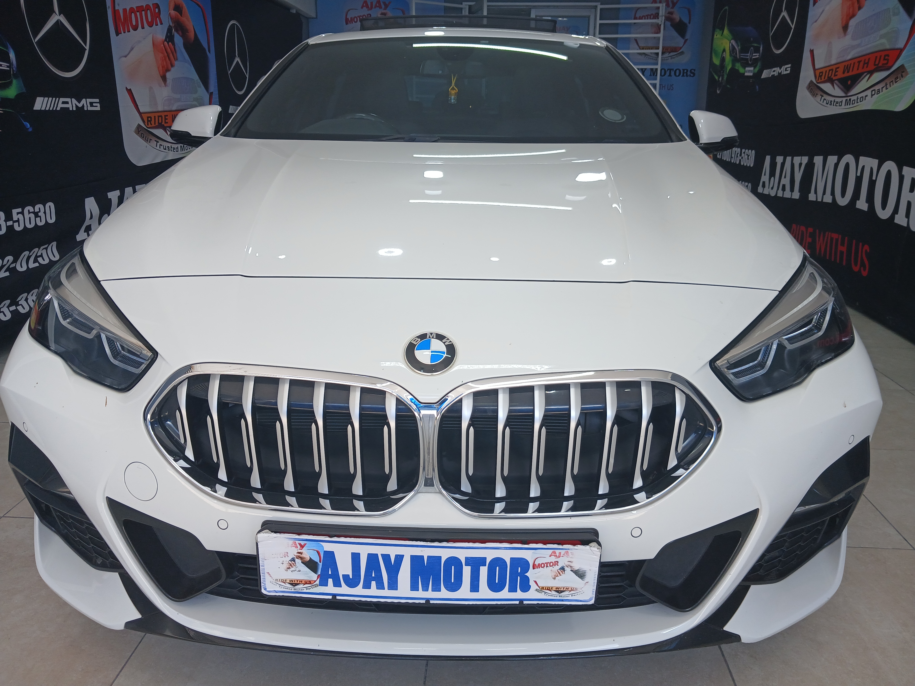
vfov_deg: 51.4
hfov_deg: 65.3
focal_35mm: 27
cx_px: 458
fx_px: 714
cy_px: 343
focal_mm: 3.98
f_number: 1.8
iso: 32
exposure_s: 1/100
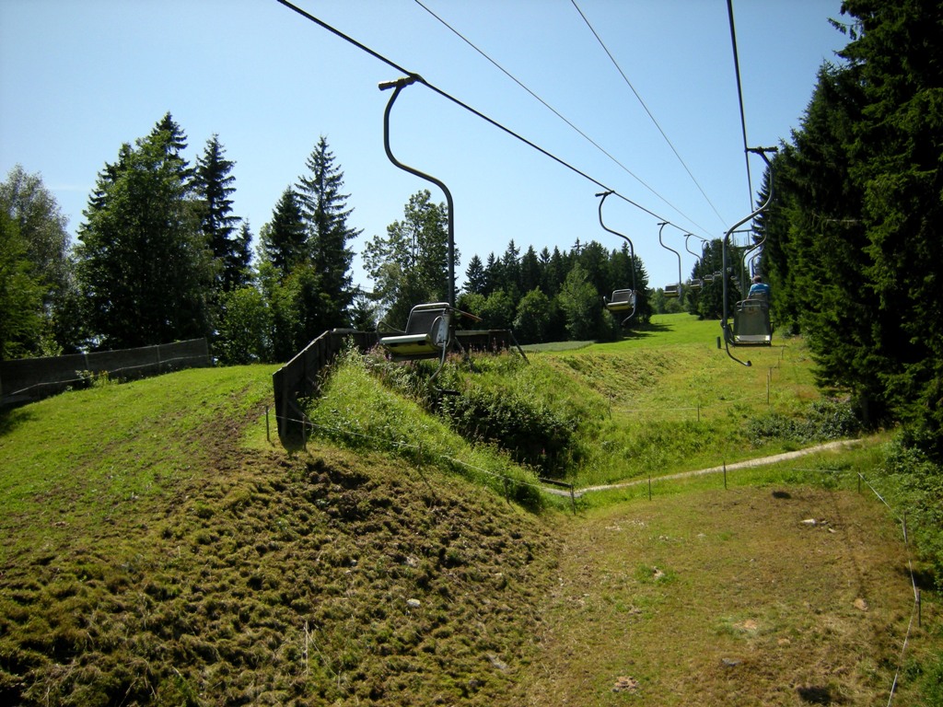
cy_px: 354
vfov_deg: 49.7
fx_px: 763
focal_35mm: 28
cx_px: 472
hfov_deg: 63.4
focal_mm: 4.7
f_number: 5.6
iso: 64
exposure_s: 1/230
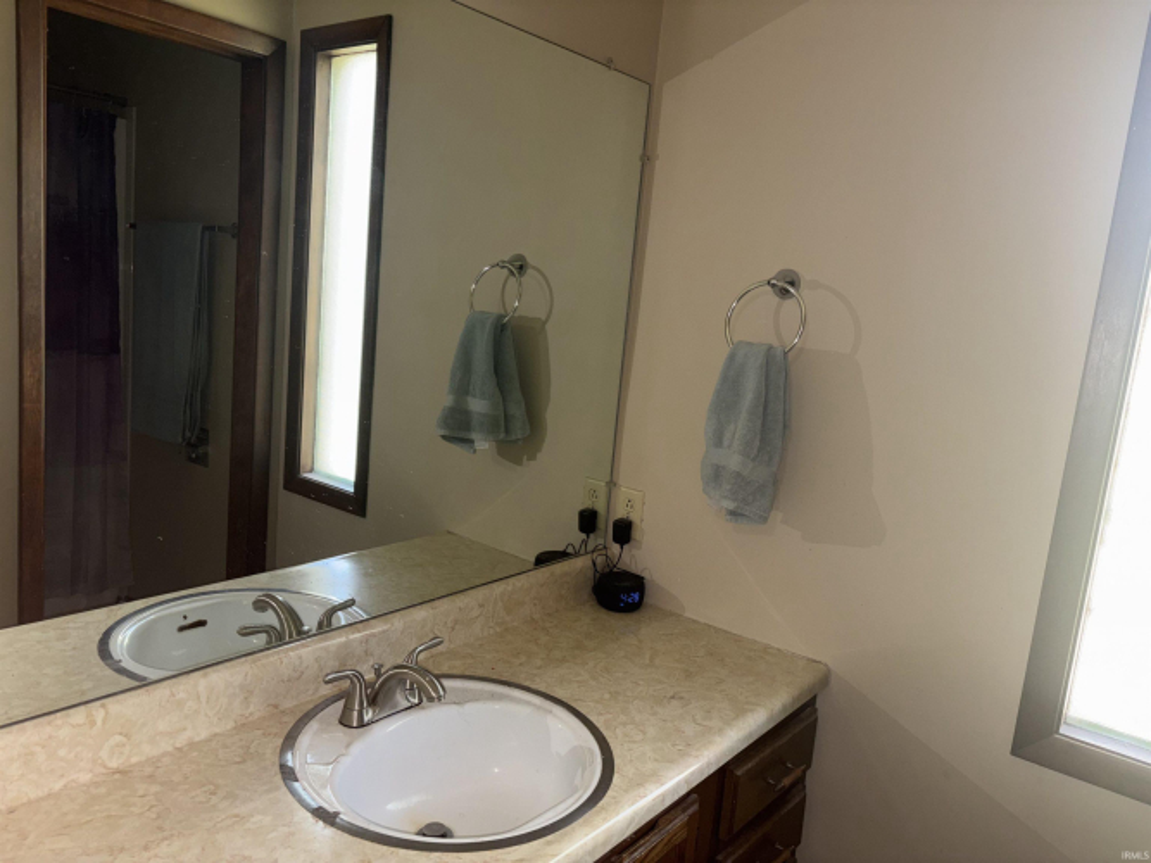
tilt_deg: -9.0
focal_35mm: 26
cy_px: 432
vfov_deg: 53.0
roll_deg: -5.1
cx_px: 576
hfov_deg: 67.3
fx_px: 864
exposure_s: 1/21
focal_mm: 5.96
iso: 64
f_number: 1.6
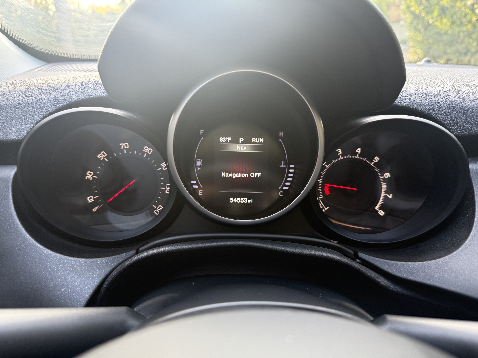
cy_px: 179
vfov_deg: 56.8
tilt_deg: -21.0
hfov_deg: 71.6
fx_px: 331
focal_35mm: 24
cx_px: 239
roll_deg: +0.6
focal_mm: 6.76
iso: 200
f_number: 1.78
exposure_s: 1/91
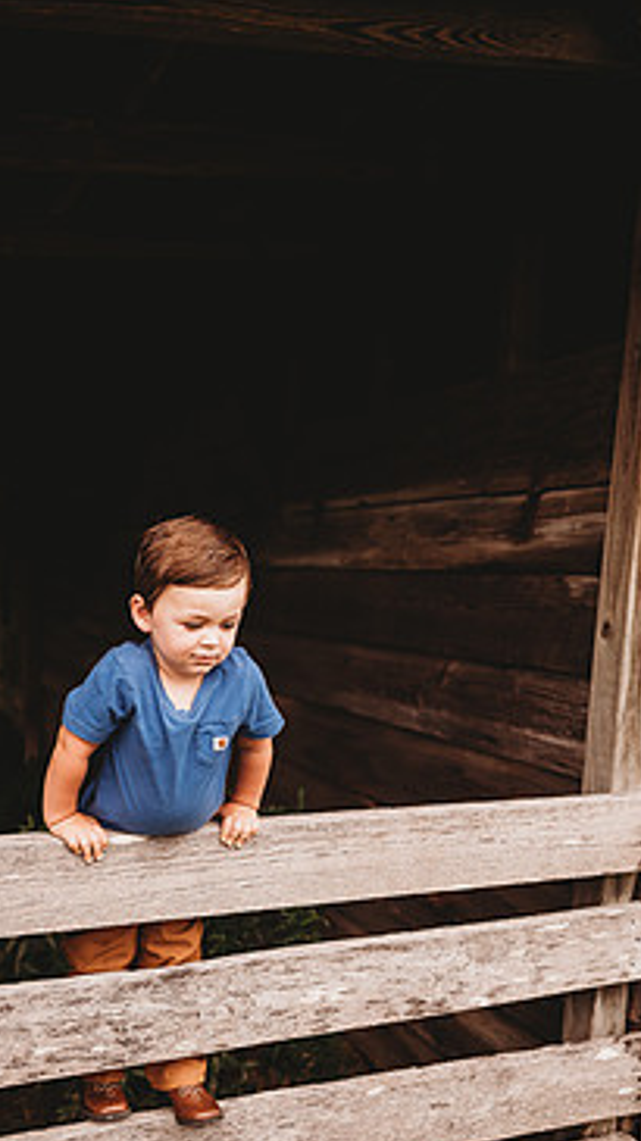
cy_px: 688
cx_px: 213
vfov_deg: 62.1
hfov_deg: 37.3
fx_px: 938
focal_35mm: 31
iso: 100
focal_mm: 24
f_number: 2.2
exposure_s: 1/1000
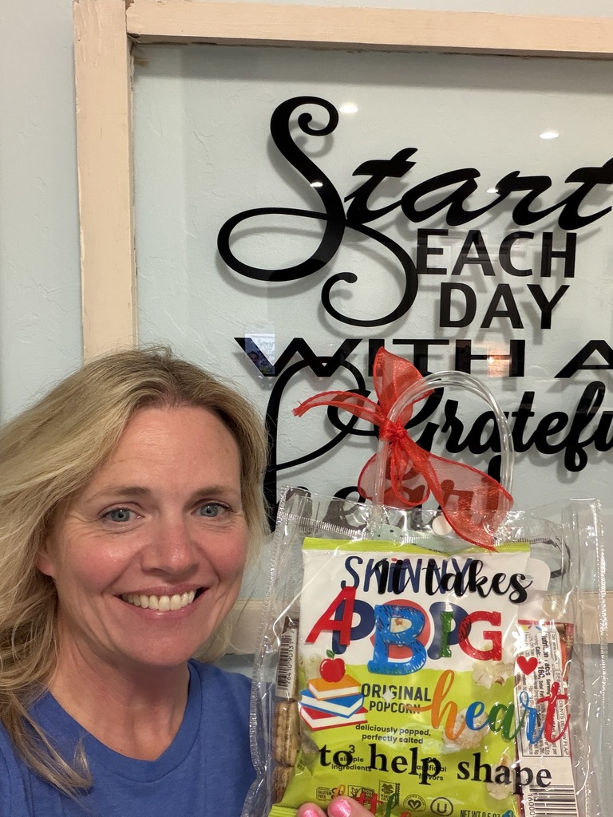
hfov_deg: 46.8
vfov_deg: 60.0
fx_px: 708
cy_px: 408
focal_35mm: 30
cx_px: 306
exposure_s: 1/30
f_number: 1.9
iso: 400
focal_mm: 2.71
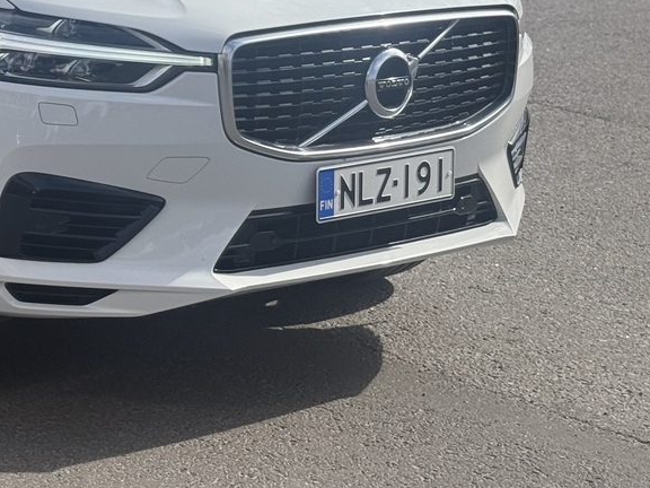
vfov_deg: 12.2
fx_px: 2253
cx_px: -147
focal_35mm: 120
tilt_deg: -9.0
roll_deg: +0.0
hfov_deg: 15.7
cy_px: 8
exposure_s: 1/4329
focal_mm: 6.76
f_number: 1.78
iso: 64
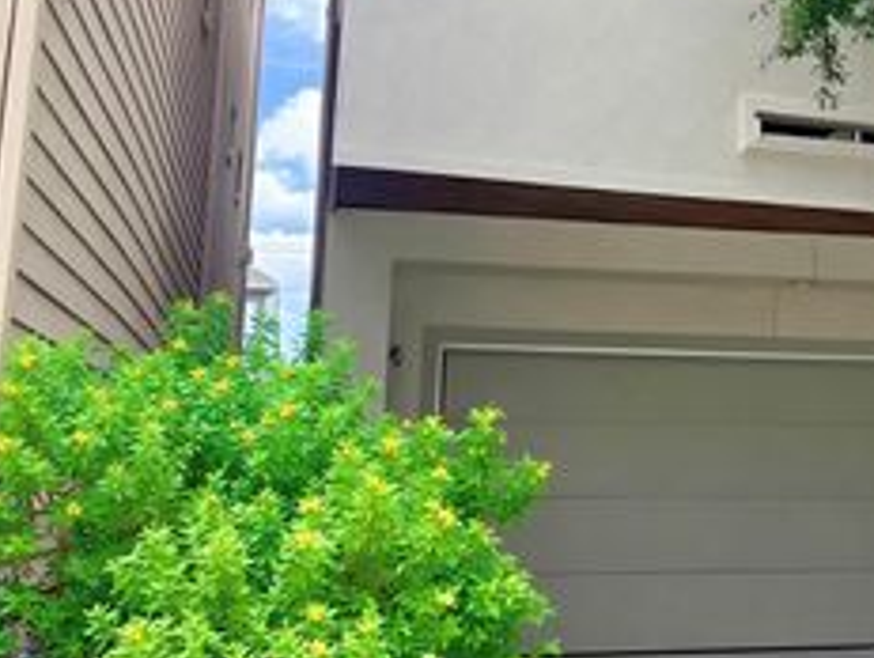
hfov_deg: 33.6
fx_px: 1366
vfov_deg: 26.5
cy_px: 112
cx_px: 787
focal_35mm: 54
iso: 50
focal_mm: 5.1
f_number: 1.6
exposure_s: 1/1164
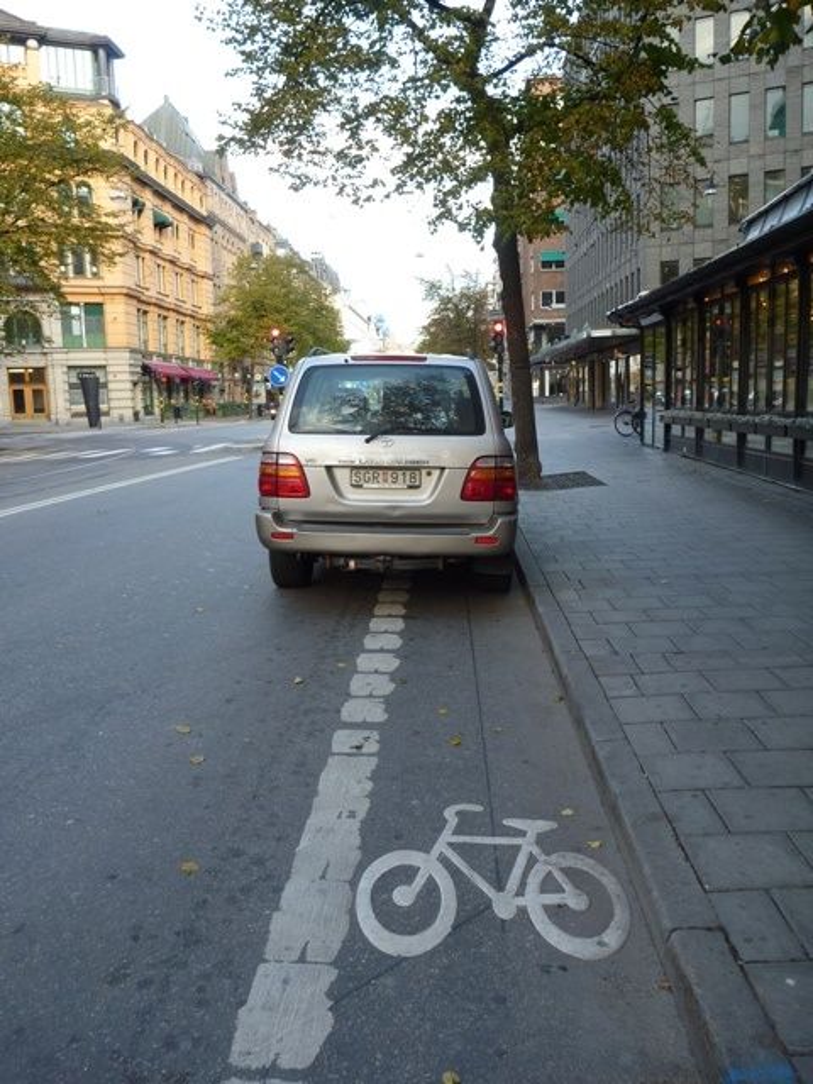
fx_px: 908
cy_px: 542
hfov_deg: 48.2
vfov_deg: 61.7
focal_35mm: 29
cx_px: 406
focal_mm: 5.2
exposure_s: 1/50
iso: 80
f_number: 3.4
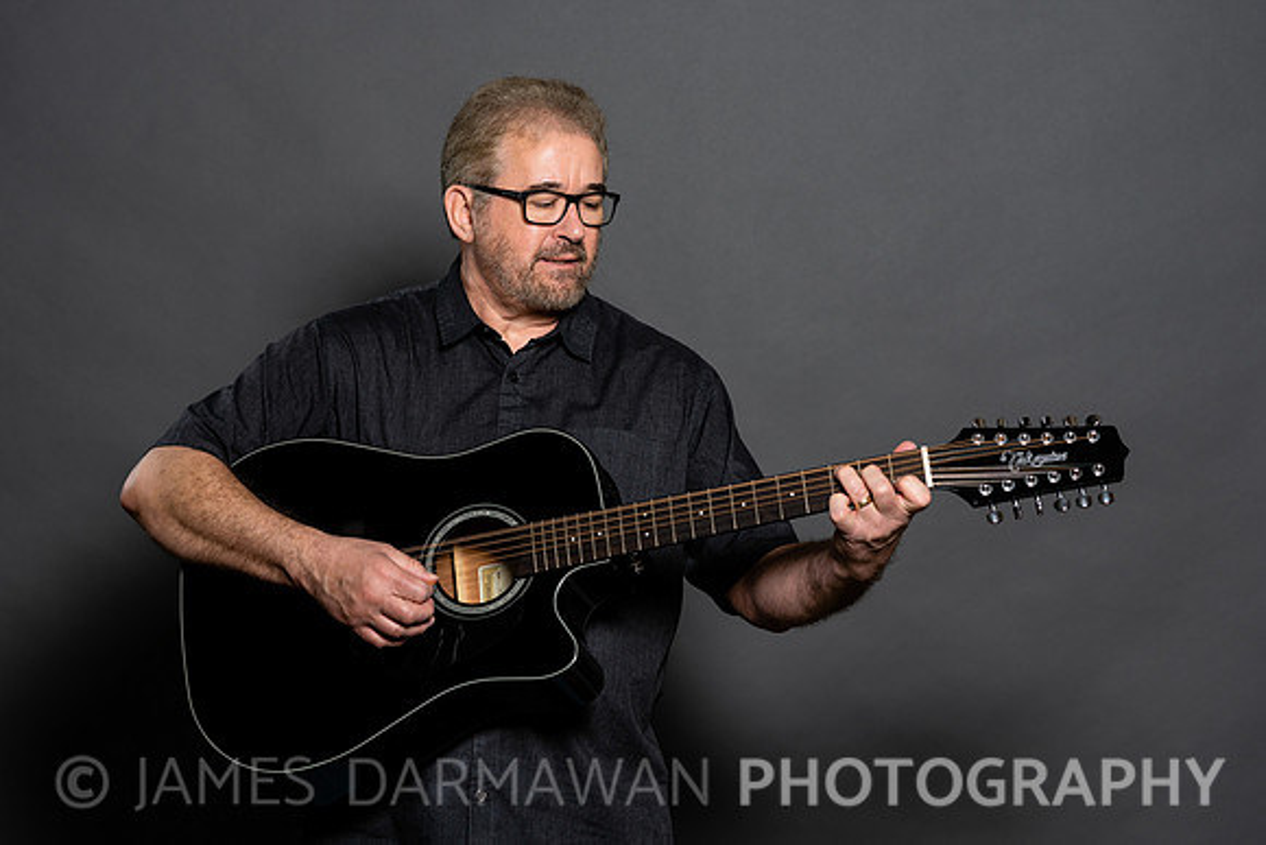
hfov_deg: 19.7
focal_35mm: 104
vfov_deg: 13.2
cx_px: 612
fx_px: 3642
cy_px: 428
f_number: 5
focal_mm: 95
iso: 100
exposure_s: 1/250
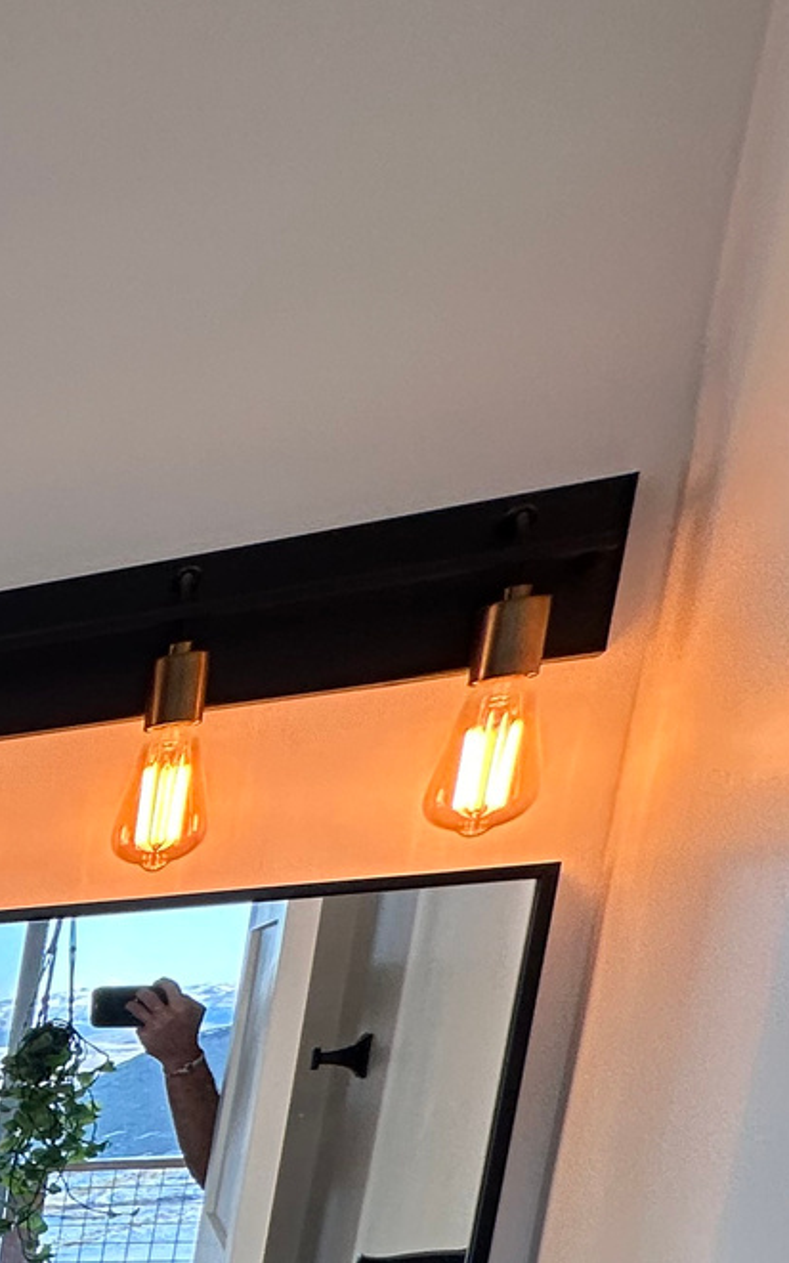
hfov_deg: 14.7
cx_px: -1156
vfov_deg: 35.8
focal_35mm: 46
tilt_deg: -11.8
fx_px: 1583
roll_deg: +3.0
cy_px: 1446
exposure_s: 1/120
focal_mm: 2.22
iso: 50
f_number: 2.2
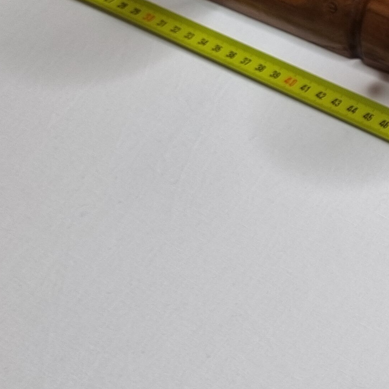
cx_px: 641
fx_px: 1081
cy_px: 213
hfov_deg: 17.5
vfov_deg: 20.4
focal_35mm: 85
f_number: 1.8
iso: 50
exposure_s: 1/100
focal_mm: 5.4
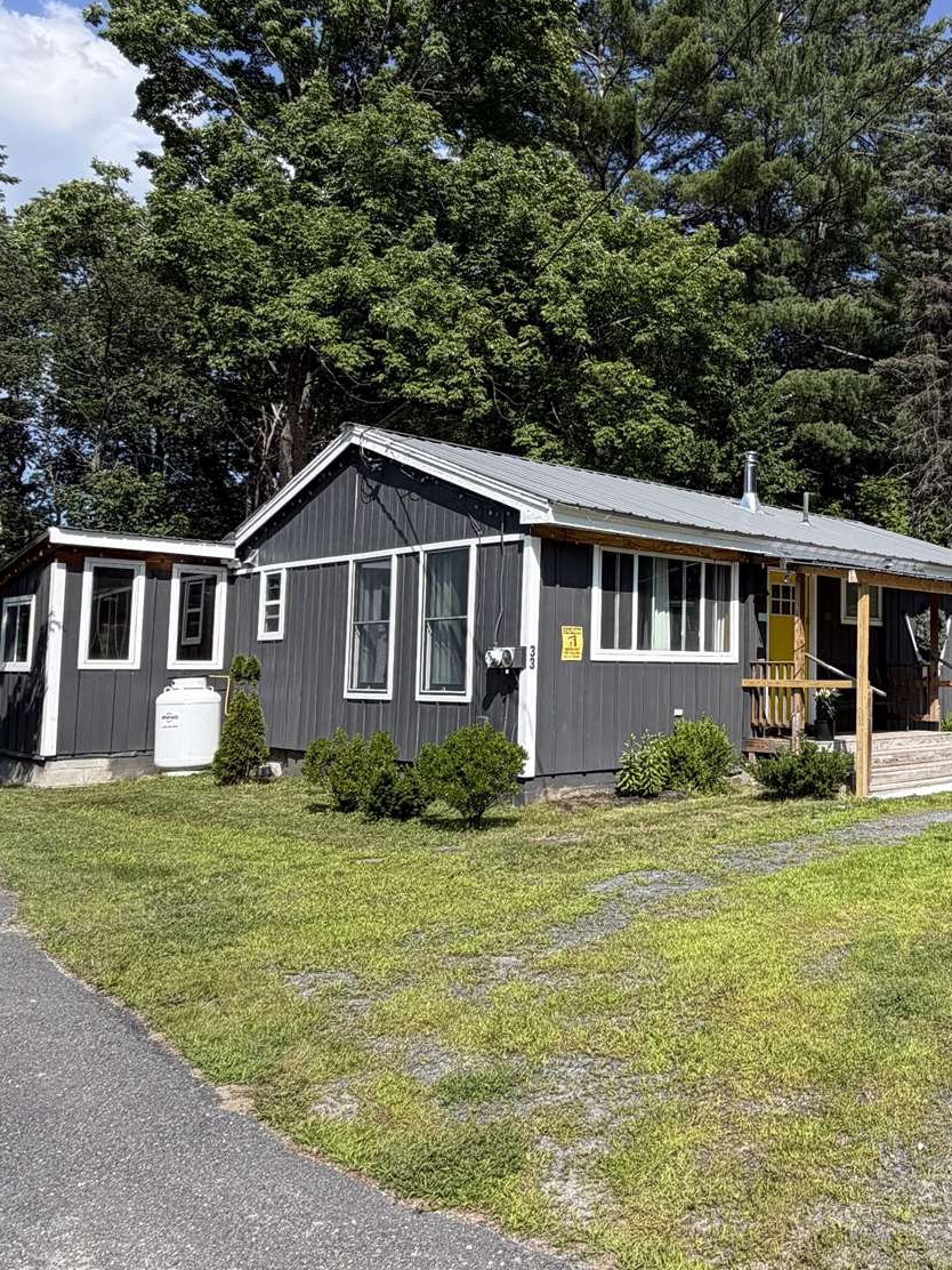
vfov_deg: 61.6
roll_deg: -0.1
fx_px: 1063
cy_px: 594
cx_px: 841
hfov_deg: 44.3
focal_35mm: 29
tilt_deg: +4.6
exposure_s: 1/770
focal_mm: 2.22
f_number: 2.2
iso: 25
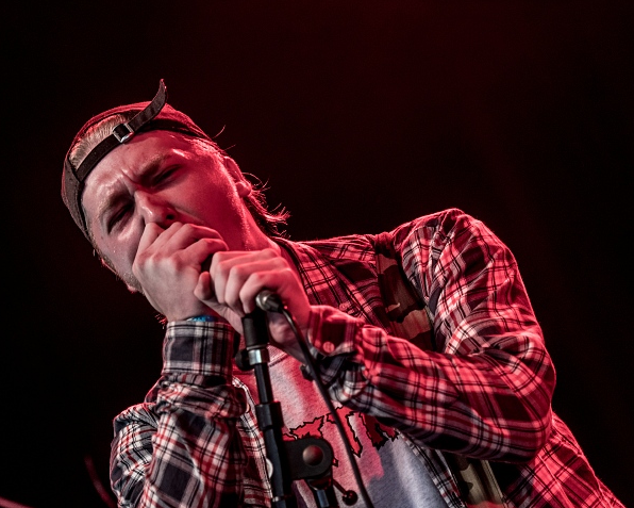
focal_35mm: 179
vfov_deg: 8.7
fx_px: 3351
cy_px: 253
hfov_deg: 10.8
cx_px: 303
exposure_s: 1/100
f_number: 2.8
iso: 1000
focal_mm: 105
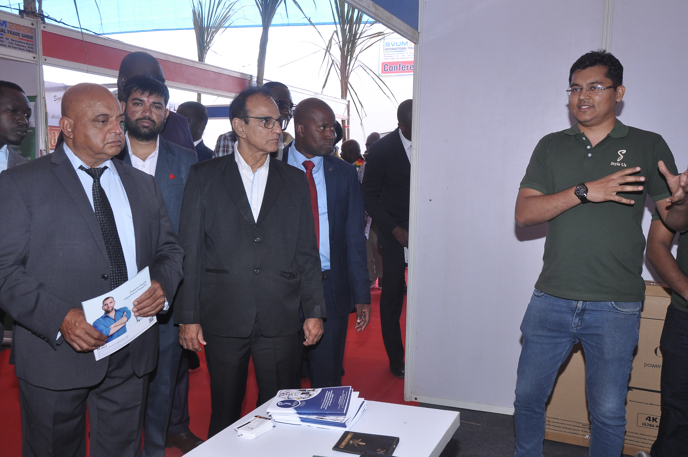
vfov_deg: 39.9
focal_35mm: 33
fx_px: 630
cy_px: 228
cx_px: 344
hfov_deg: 57.3
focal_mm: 22
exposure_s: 1/100
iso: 640
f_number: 7.1
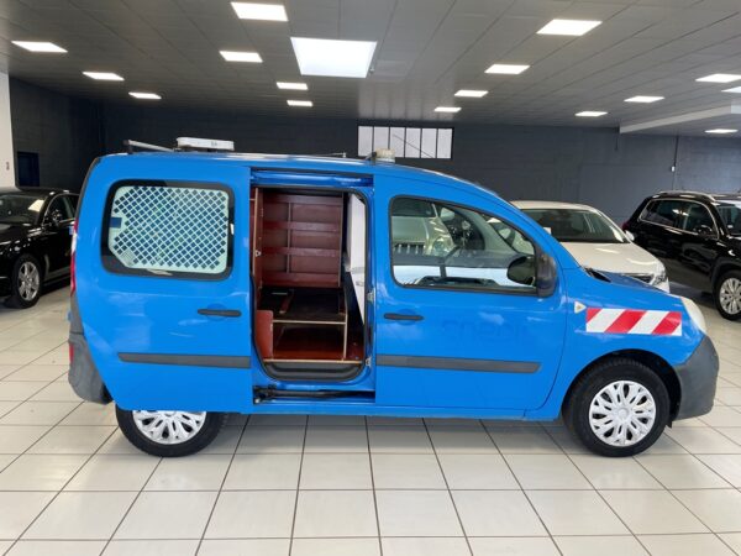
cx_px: 370
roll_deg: -1.1
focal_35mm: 26
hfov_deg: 67.3
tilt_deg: -7.1
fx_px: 557
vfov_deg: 53.1
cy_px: 278
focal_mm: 4.2
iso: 125
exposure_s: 1/121
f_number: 1.6
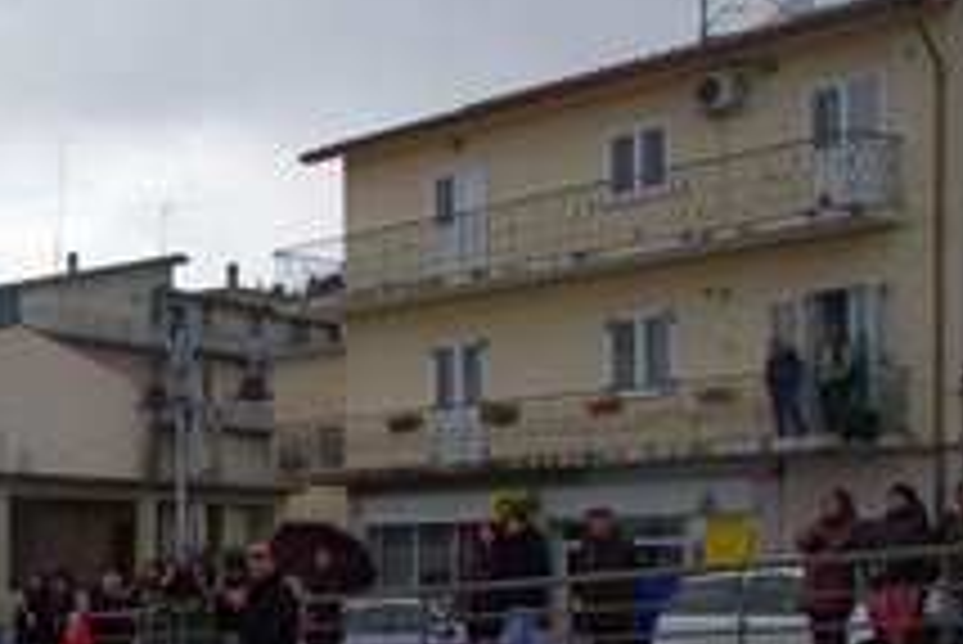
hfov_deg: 28.7
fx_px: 1686
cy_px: 570
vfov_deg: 21.2
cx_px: -112
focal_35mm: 63
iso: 320
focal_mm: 18
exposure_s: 1/250
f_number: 8
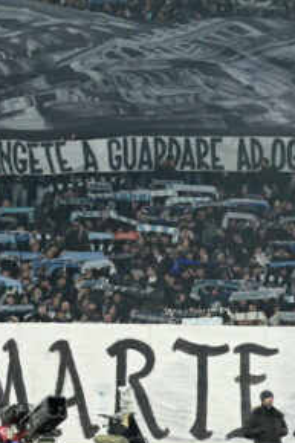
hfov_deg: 3.8
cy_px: 103
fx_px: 4344
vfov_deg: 5.8
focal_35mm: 353
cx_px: -301
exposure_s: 1/800
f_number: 4
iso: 2000
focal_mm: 100
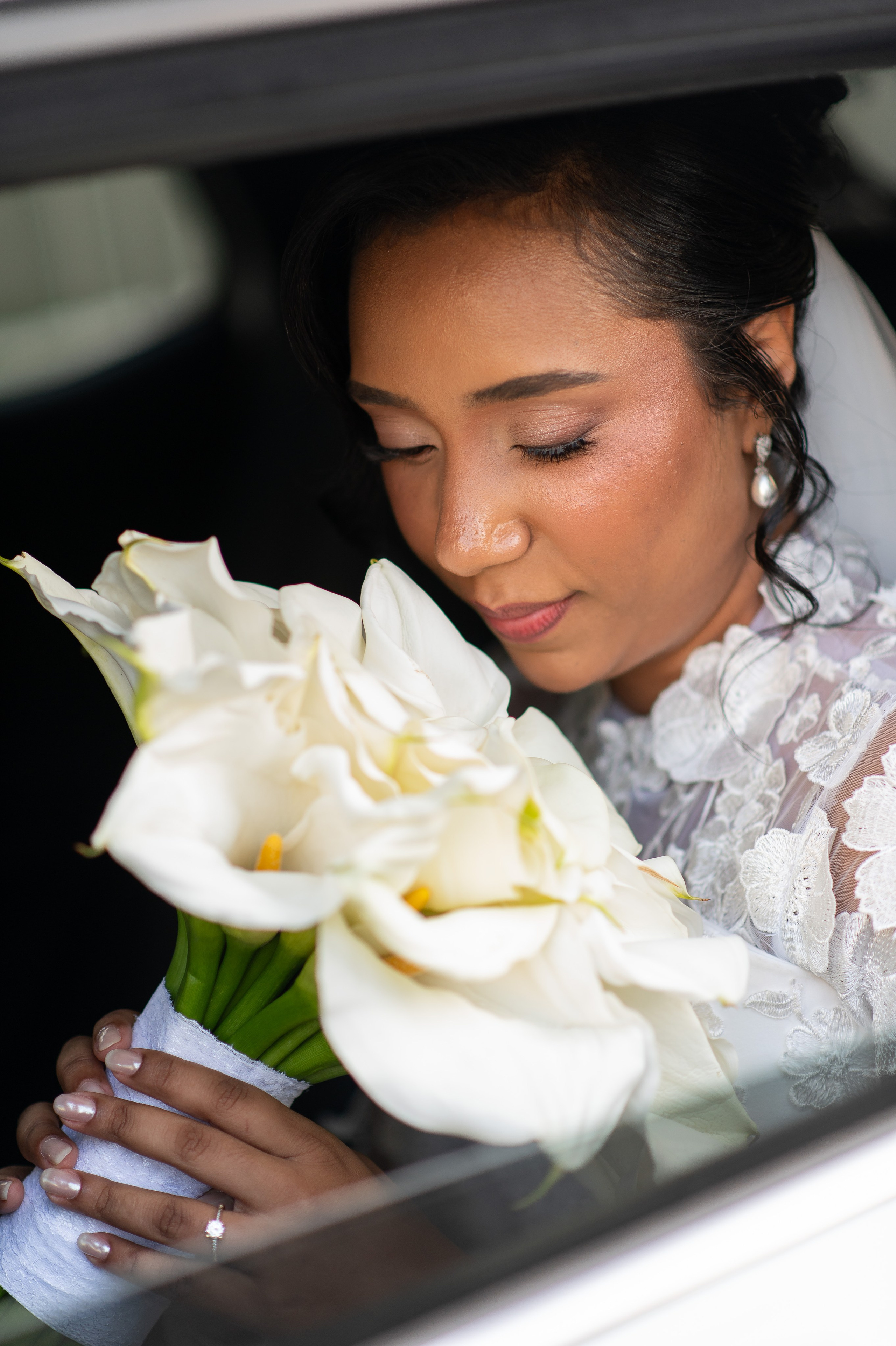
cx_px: 448
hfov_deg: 16.0
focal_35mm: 85
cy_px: 673
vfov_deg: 23.9
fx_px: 3178
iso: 320
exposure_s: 1/250
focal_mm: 85
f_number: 2
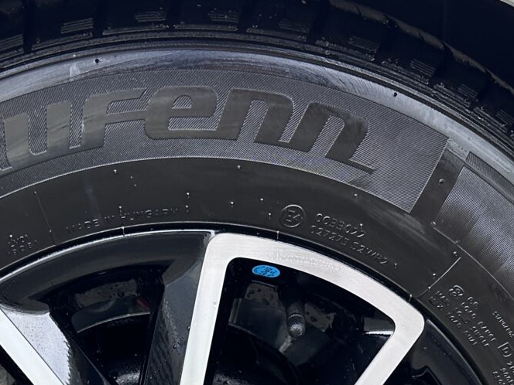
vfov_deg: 18.5
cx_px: 135
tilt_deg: -24.4
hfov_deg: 26.0
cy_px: 507
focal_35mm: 74
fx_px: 1099
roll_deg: +2.5
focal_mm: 6.86
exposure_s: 1/169
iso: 125
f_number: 1.78
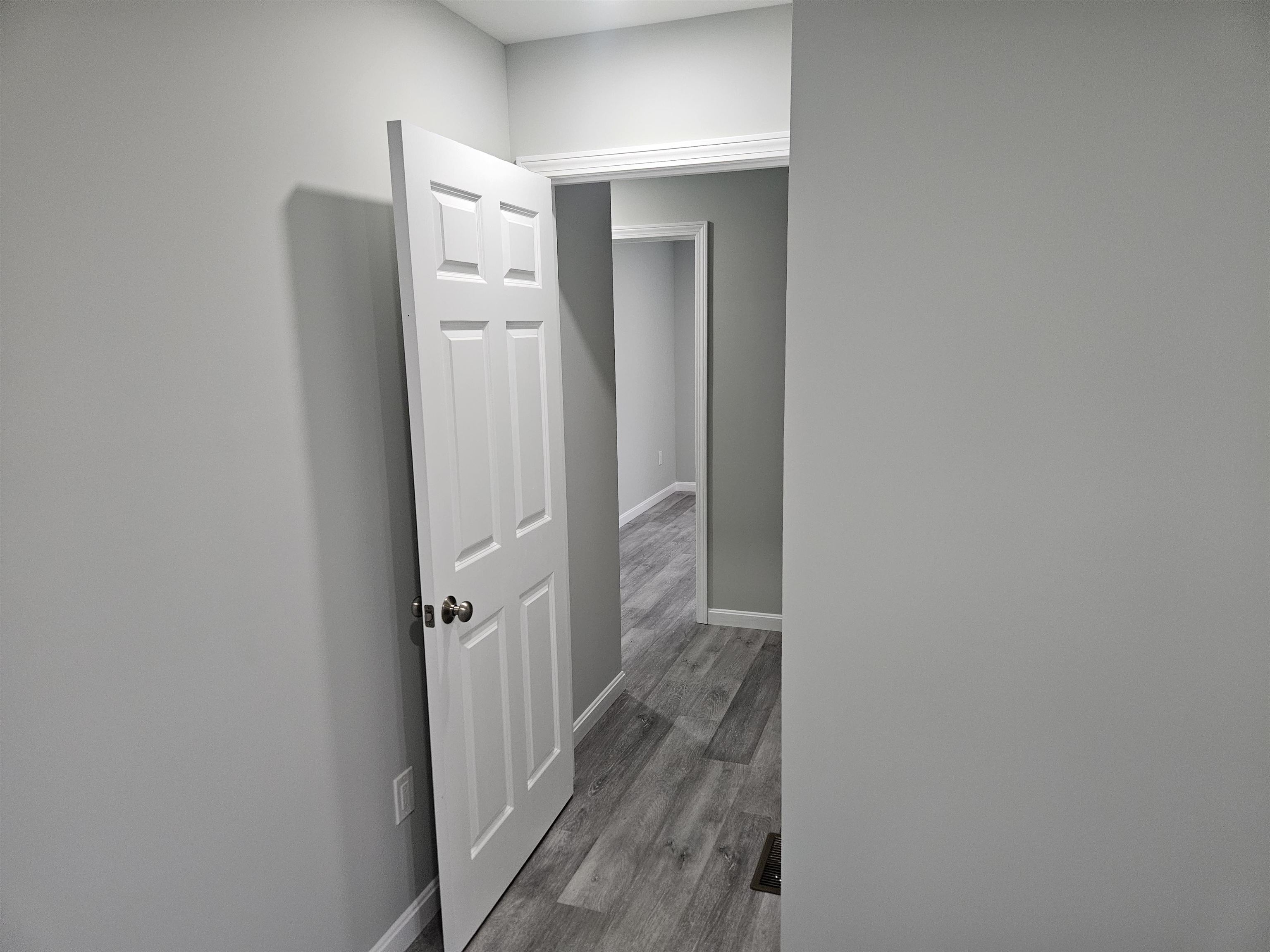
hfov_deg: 73.9
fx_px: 844
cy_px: 476
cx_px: 635
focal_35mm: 23
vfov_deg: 58.9
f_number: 1.8
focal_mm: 5.4
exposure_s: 1/240
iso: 400
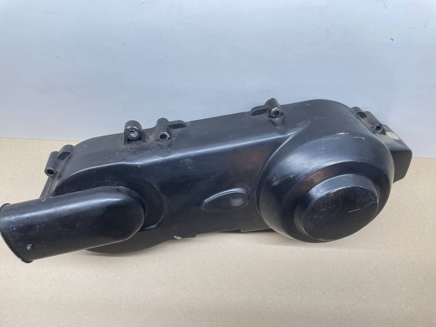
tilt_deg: -69.4
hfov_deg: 67.3
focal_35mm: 26
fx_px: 327
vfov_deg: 53.1
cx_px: 218
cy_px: 164
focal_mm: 4.2
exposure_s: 1/100
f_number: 1.6
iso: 80
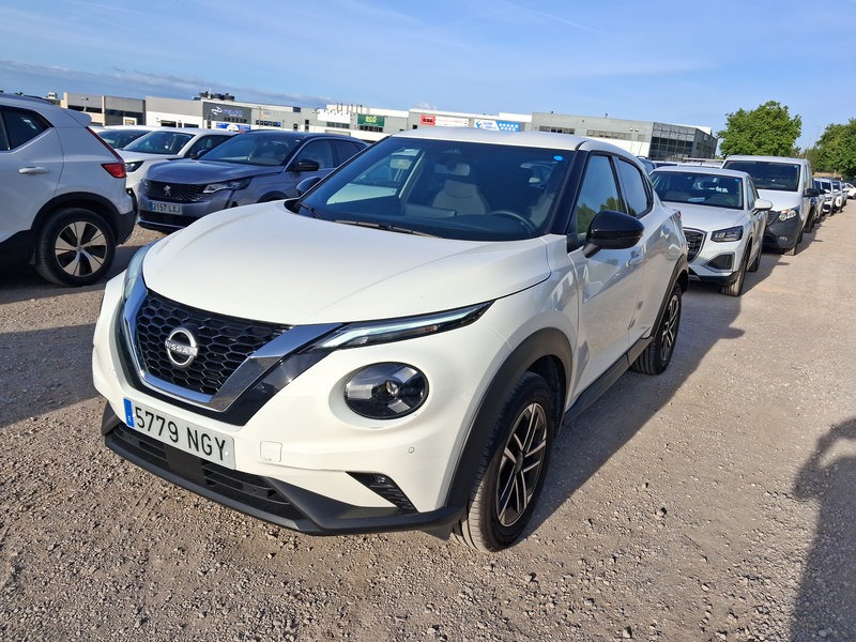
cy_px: 321
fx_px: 668
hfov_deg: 65.3
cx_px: 428
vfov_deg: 51.4
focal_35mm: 27
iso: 20
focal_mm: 4
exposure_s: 1/628
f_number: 1.8
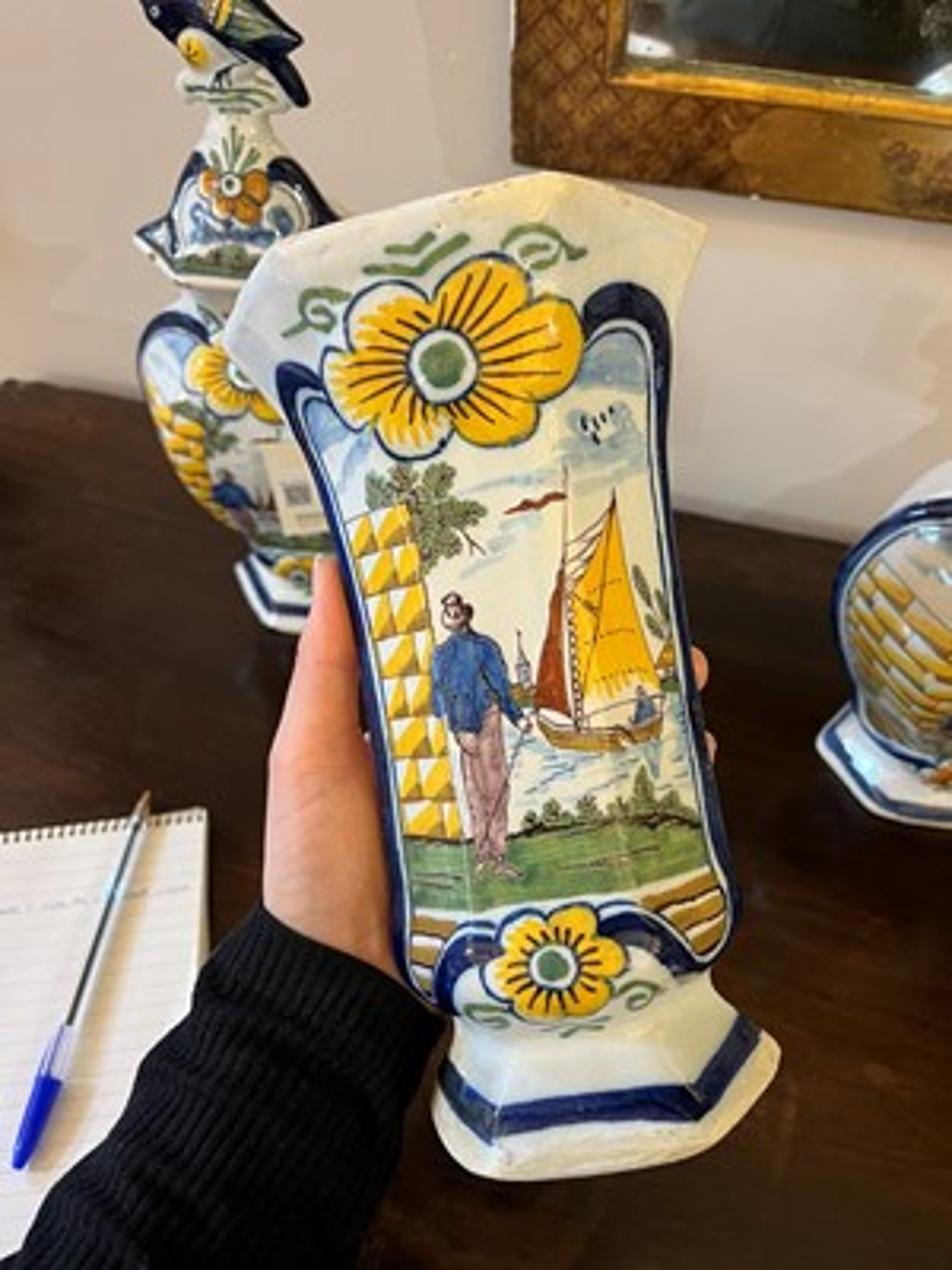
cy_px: 635
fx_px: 953
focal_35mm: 26
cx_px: 476
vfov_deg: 67.3
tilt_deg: -50.3
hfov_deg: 53.1
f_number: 1.6
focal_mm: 5.1
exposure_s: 1/50
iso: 160
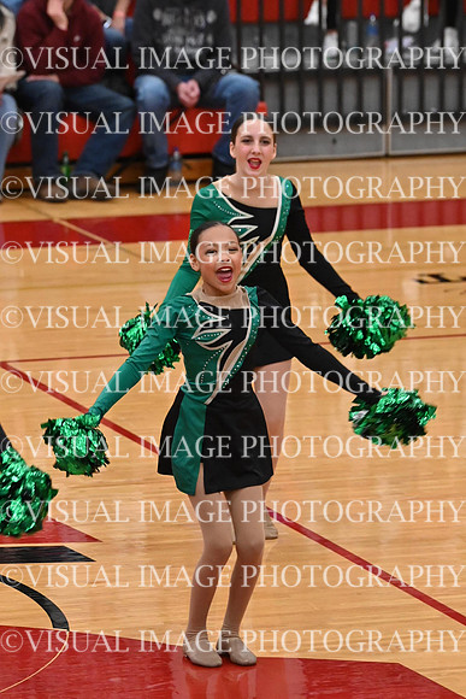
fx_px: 5530
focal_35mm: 285
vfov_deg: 7.2
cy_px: 350
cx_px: 233
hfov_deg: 4.8
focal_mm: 190
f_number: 4
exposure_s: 1/400
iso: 8000
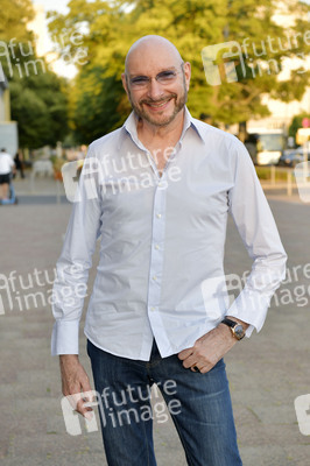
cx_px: 155
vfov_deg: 28.9
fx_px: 906
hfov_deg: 19.4
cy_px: 233
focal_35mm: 70
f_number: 5.6
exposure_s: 1/200
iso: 320
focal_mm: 70
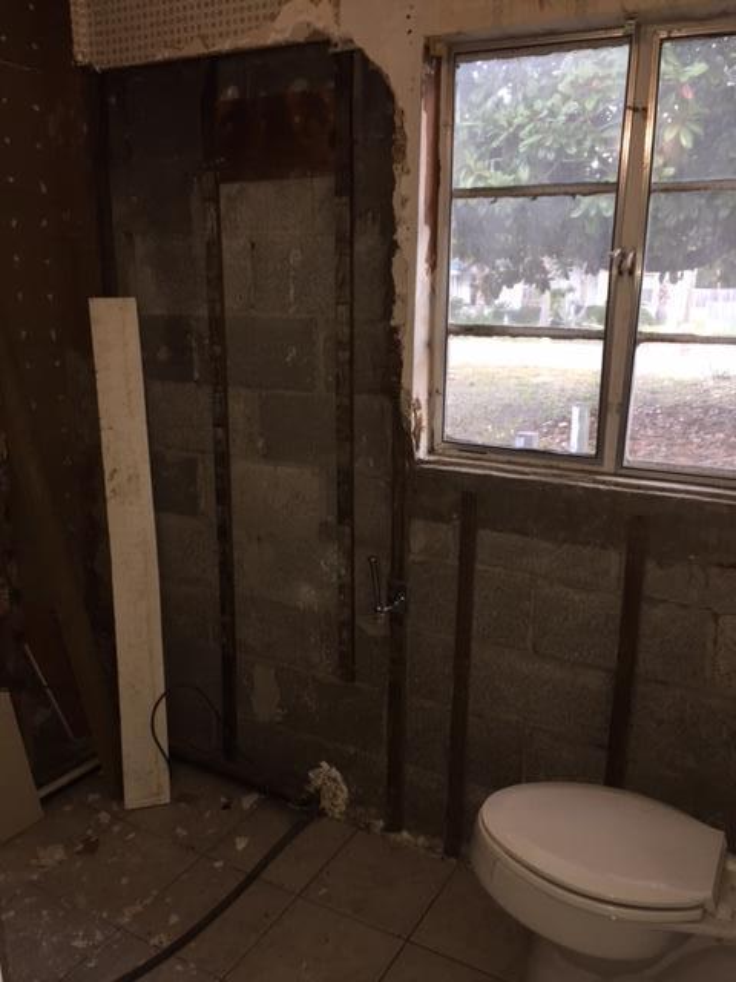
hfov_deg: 48.2
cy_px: 491
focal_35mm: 29
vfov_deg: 61.7
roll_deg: -0.7
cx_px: 368
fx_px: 822
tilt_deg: -12.9
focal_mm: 4.15
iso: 80
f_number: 2.2
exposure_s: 1/30
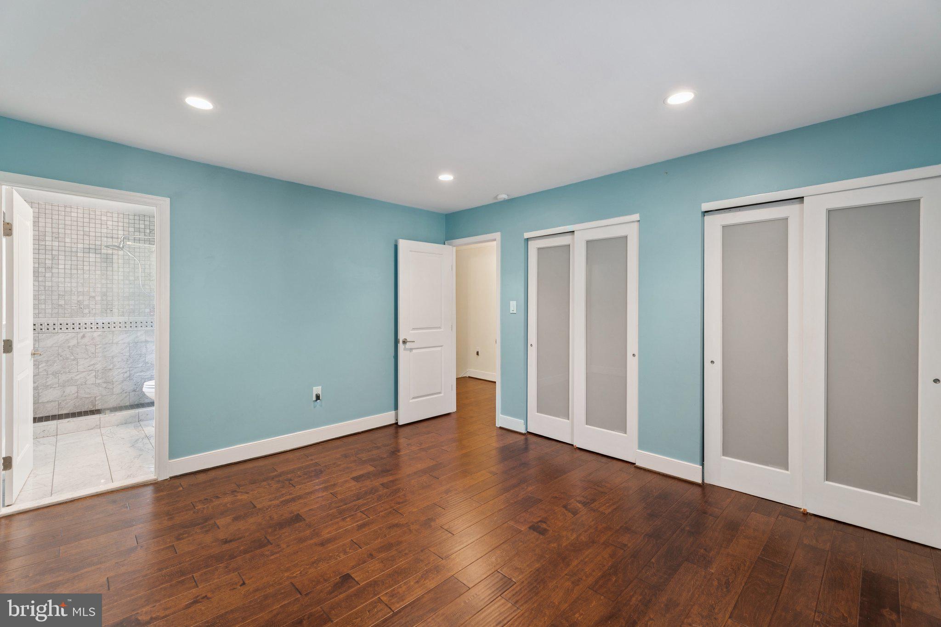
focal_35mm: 15
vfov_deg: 77.3
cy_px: 314
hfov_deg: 100.4
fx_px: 392
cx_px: 470
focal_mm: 10
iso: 125
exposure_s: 1/6
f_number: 4
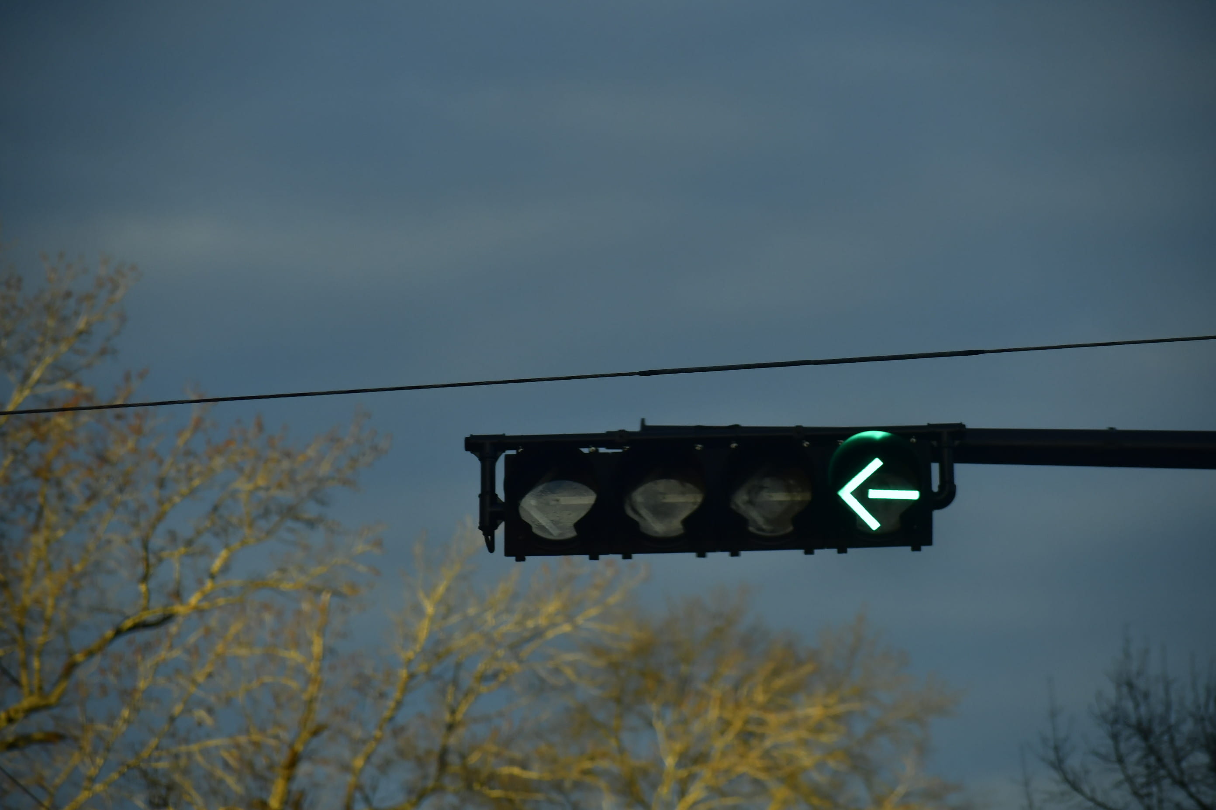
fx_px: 7329
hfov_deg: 9.5
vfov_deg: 6.3
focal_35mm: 217
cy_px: 405
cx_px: 608
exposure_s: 1/2000
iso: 640
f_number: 5.6
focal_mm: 145
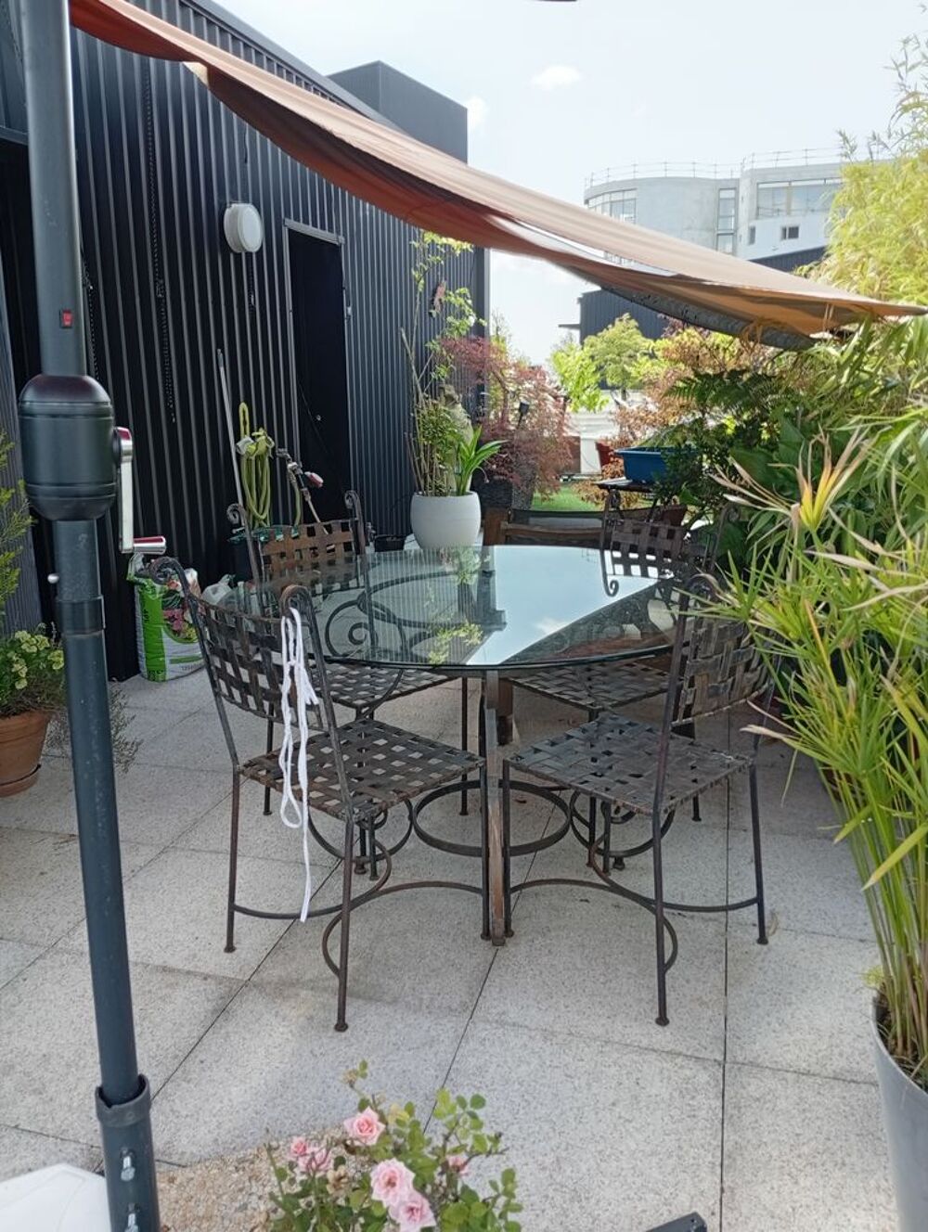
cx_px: 464
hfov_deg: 51.5
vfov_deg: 65.2
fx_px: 963
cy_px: 616
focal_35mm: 27
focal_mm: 3.98
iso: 86
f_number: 1.8
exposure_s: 1/100
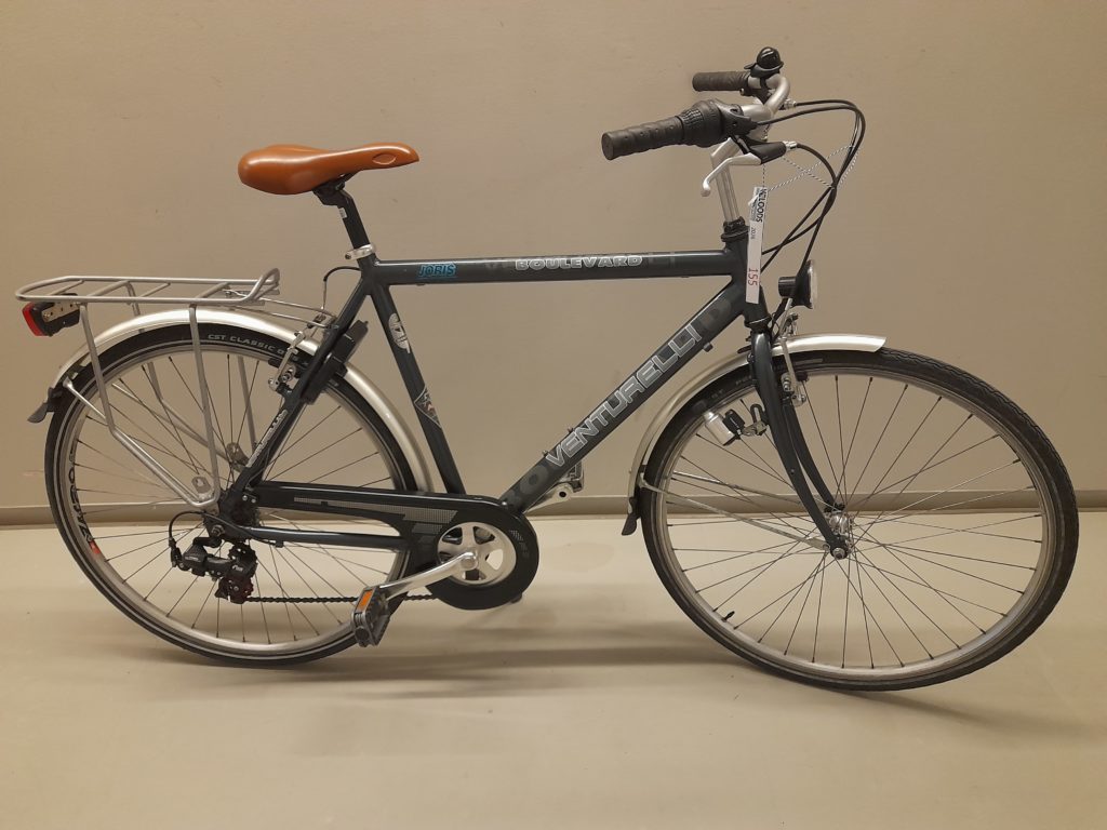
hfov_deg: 69.4
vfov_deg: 54.9
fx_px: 799
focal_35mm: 25
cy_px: 415
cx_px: 554
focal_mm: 4.6
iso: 320
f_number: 2
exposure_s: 1/50
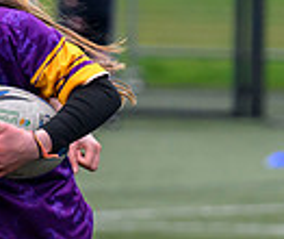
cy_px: 359
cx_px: 46
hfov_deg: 1.8
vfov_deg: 1.5
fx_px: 8879
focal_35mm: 1036
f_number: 4
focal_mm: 175
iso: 1250
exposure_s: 1/2500
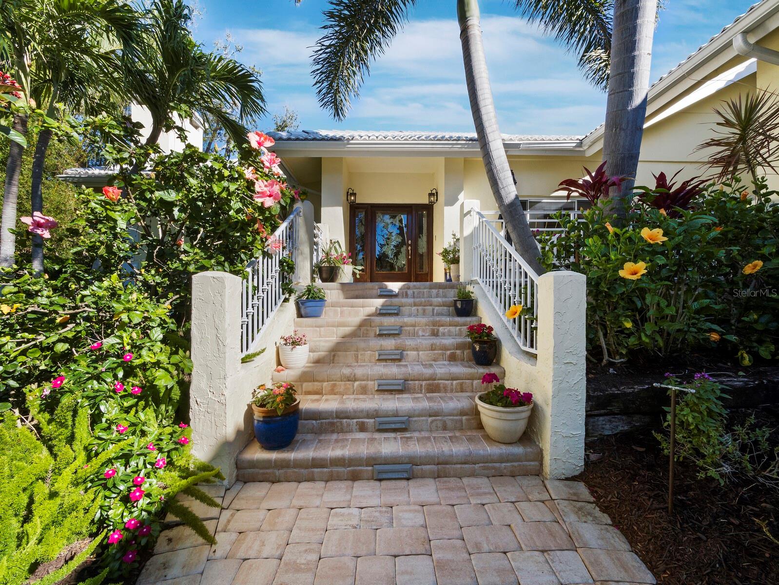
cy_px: 292
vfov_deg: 85.7
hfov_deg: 102.0
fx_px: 315
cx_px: 390
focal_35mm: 14
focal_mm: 7
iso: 400
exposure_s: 1/160
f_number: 11
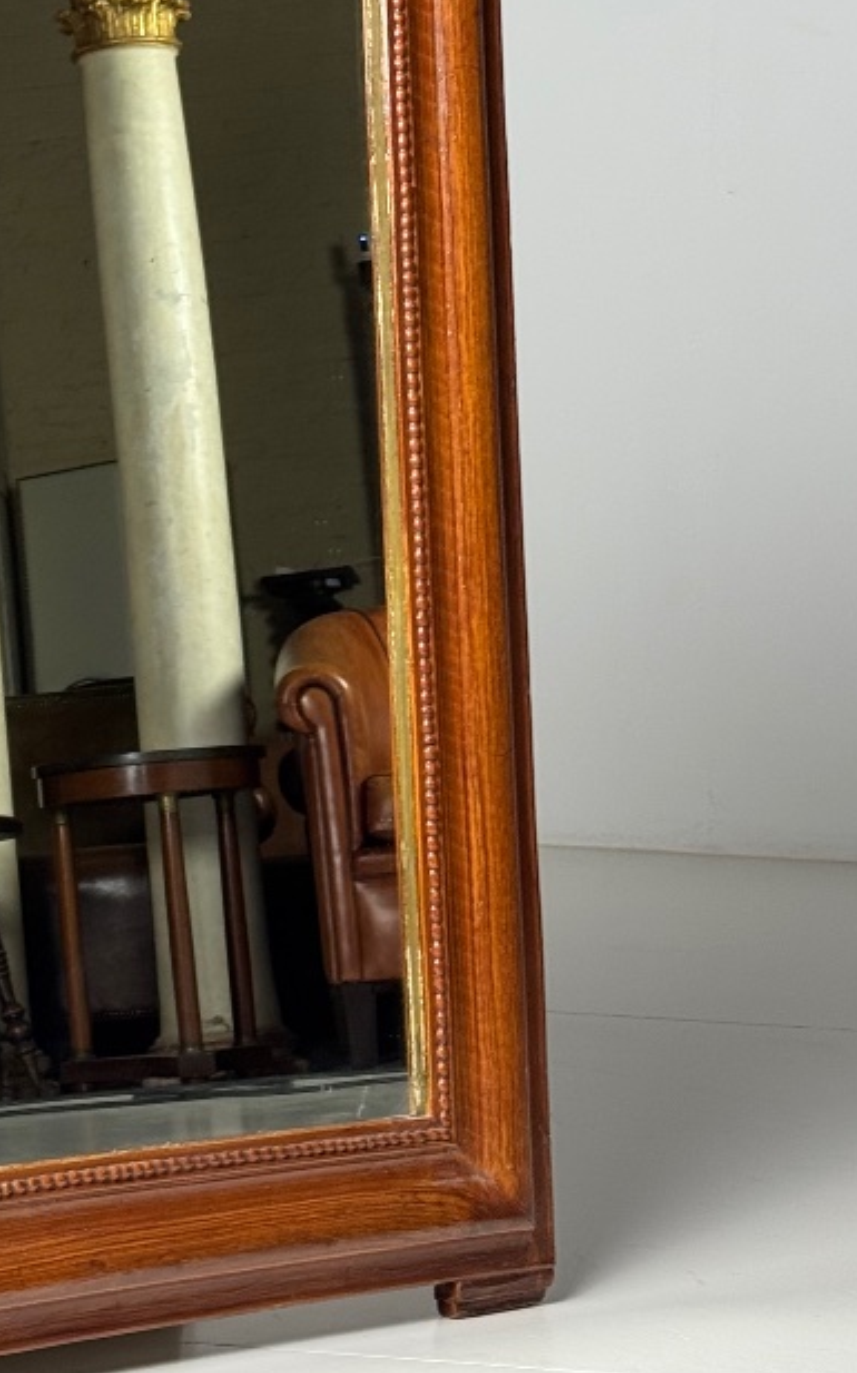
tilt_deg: -0.2
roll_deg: -1.1
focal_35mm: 99
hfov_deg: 13.0
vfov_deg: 20.9
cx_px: -42
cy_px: 418
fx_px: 3704
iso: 160
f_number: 1.78
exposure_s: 1/50
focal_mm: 6.76
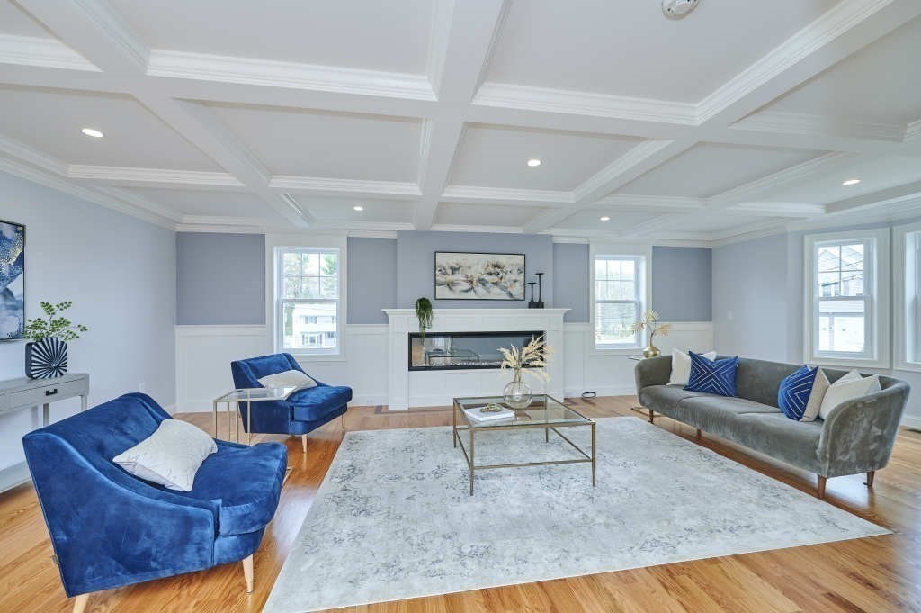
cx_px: 460
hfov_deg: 104.3
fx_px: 358
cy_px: 306
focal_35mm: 14
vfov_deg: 81.1
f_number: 5.6
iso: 200
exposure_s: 1/125
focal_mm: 14
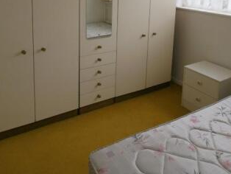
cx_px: 117
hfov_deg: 55.3
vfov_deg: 39.8
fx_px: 220
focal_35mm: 33
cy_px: 17
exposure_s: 1/50
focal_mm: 11
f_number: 6.3
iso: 100
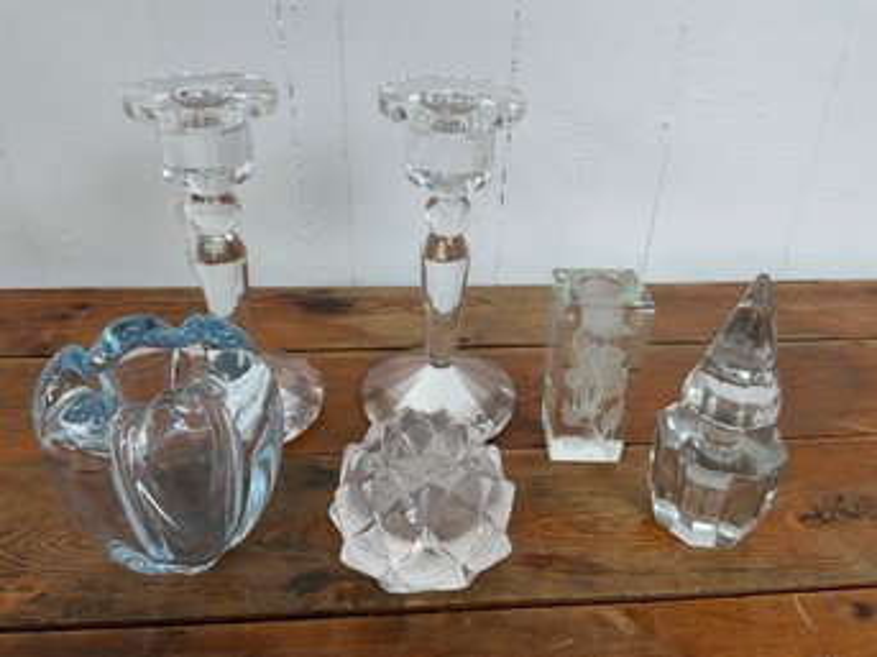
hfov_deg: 61.7
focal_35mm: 29
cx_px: 438
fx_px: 734
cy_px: 328
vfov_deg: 48.2
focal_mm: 3
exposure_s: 1/122
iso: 20
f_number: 1.8
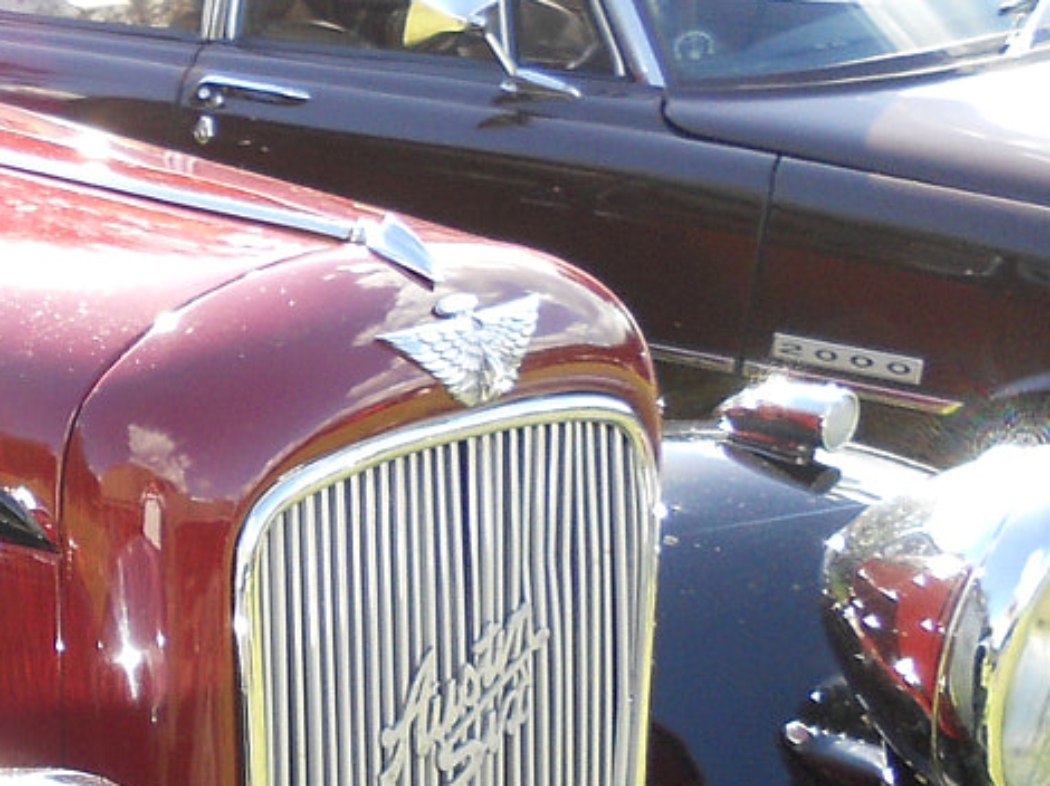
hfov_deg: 18.4
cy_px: 692
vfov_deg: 15.9
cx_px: -623
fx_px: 2789
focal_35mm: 92
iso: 80
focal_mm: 4.9
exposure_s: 1/160
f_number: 3.2
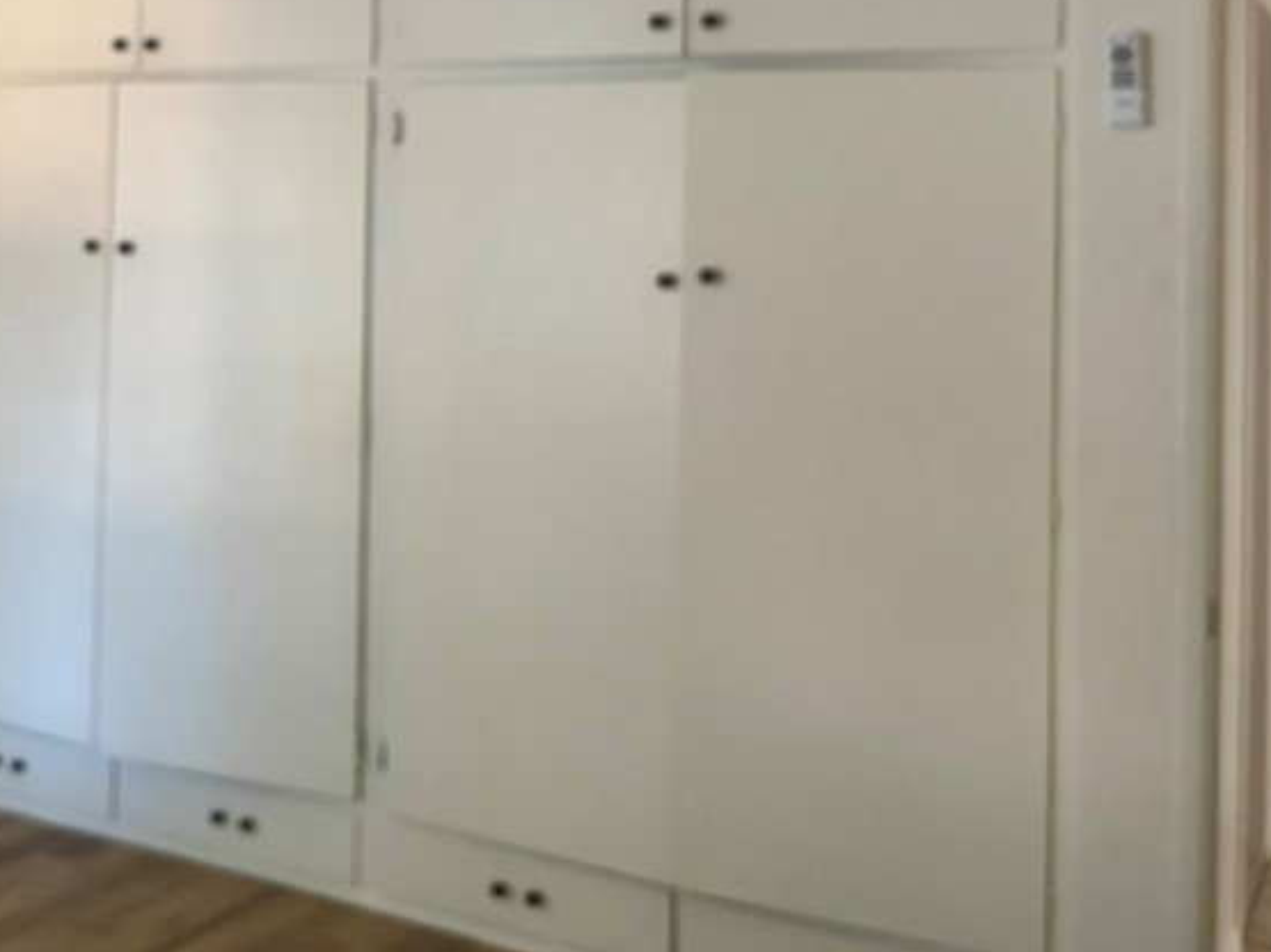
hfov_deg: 37.8
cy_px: 130
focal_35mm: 48
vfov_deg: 29.2
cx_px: 204
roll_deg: -1.7
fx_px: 1762
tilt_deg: +2.2
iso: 250
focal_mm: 5.96
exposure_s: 1/60
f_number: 1.6
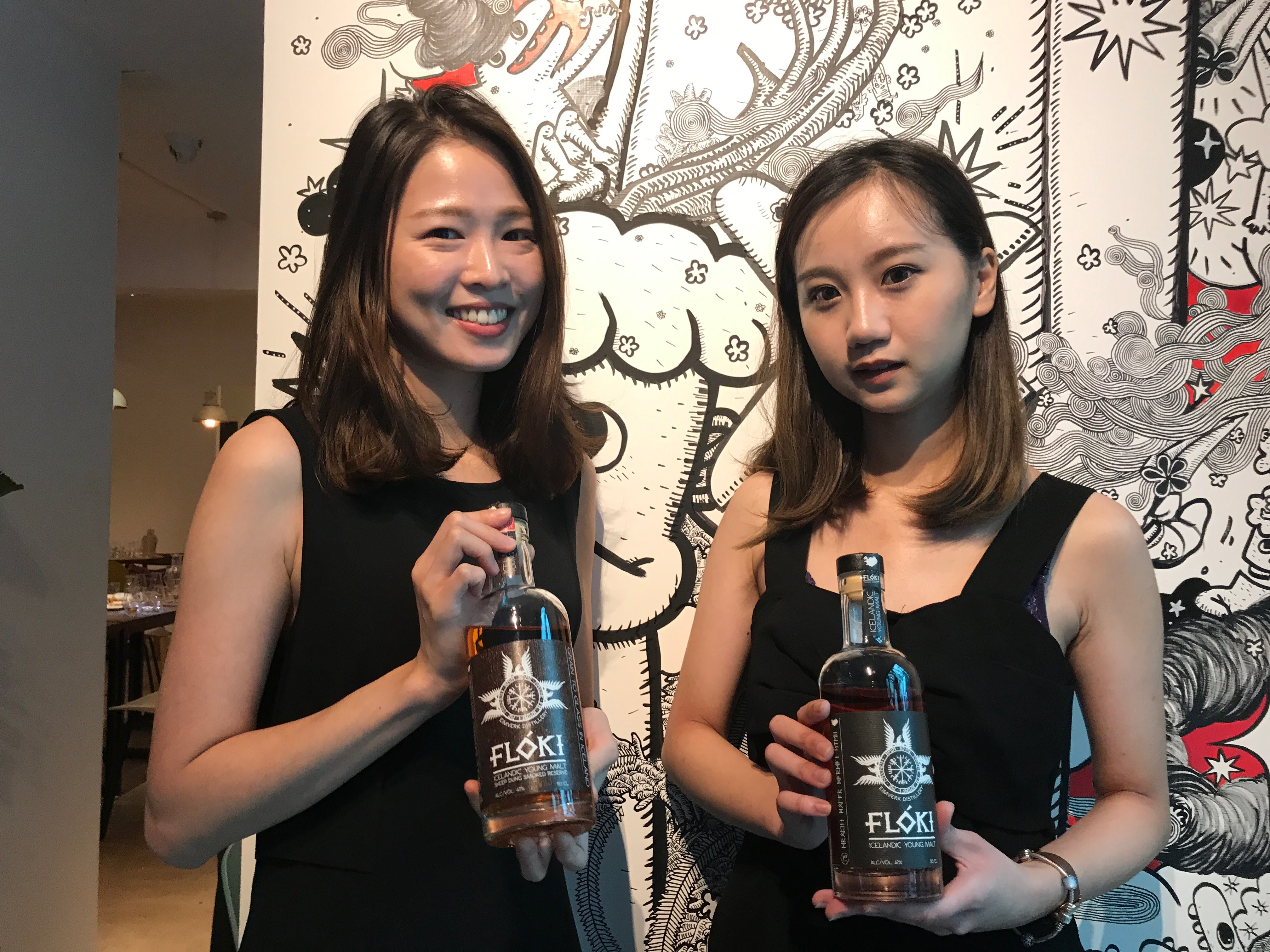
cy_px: 476
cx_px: 635
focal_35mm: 28
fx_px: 1027
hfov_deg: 63.4
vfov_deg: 49.7
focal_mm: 3.99
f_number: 1.8
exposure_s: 1/24
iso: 40
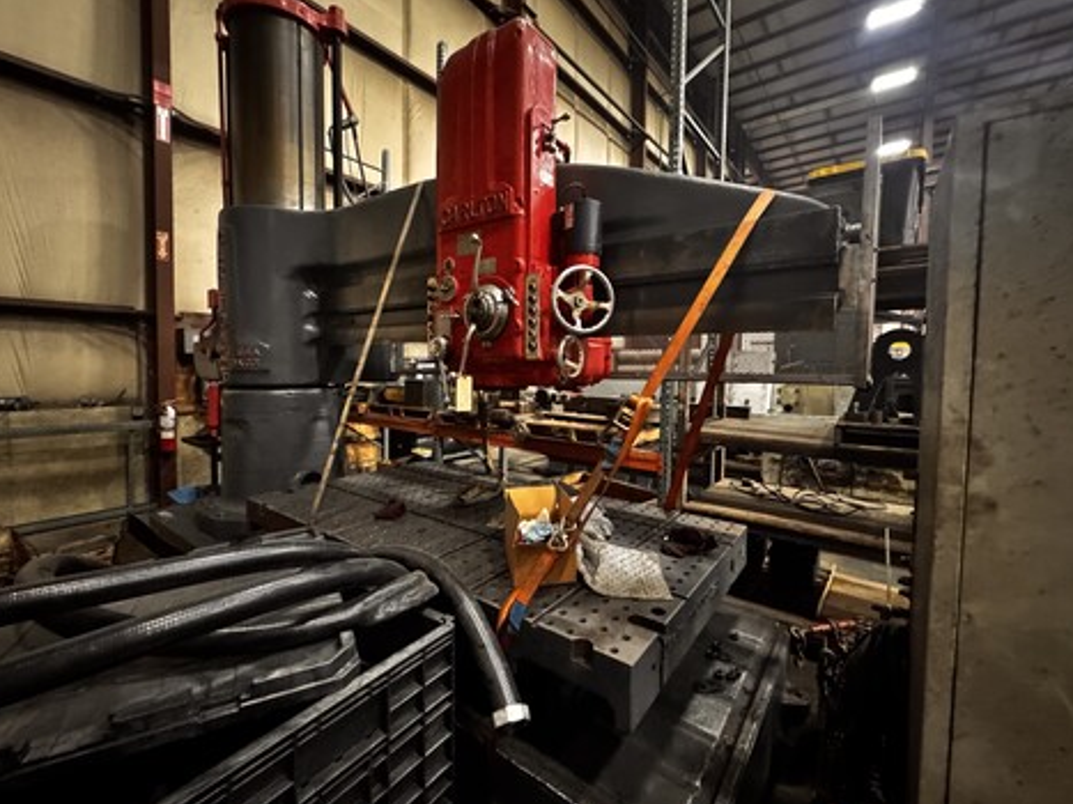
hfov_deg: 98.2
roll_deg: -0.4
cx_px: 538
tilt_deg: -3.9
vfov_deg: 81.7
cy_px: 387
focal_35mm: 15
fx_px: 465
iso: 1600
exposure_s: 1/40
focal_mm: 2.22
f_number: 2.2
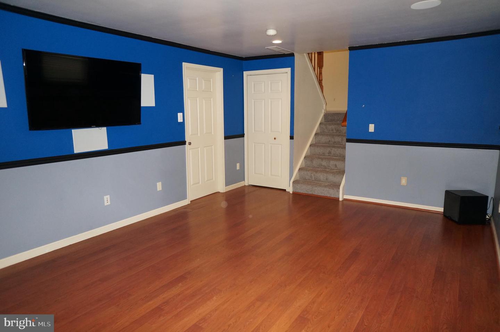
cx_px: 250
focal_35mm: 24
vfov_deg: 53.0
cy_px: 166
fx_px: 333
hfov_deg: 73.8
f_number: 4
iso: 800
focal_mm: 16
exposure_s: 1/160
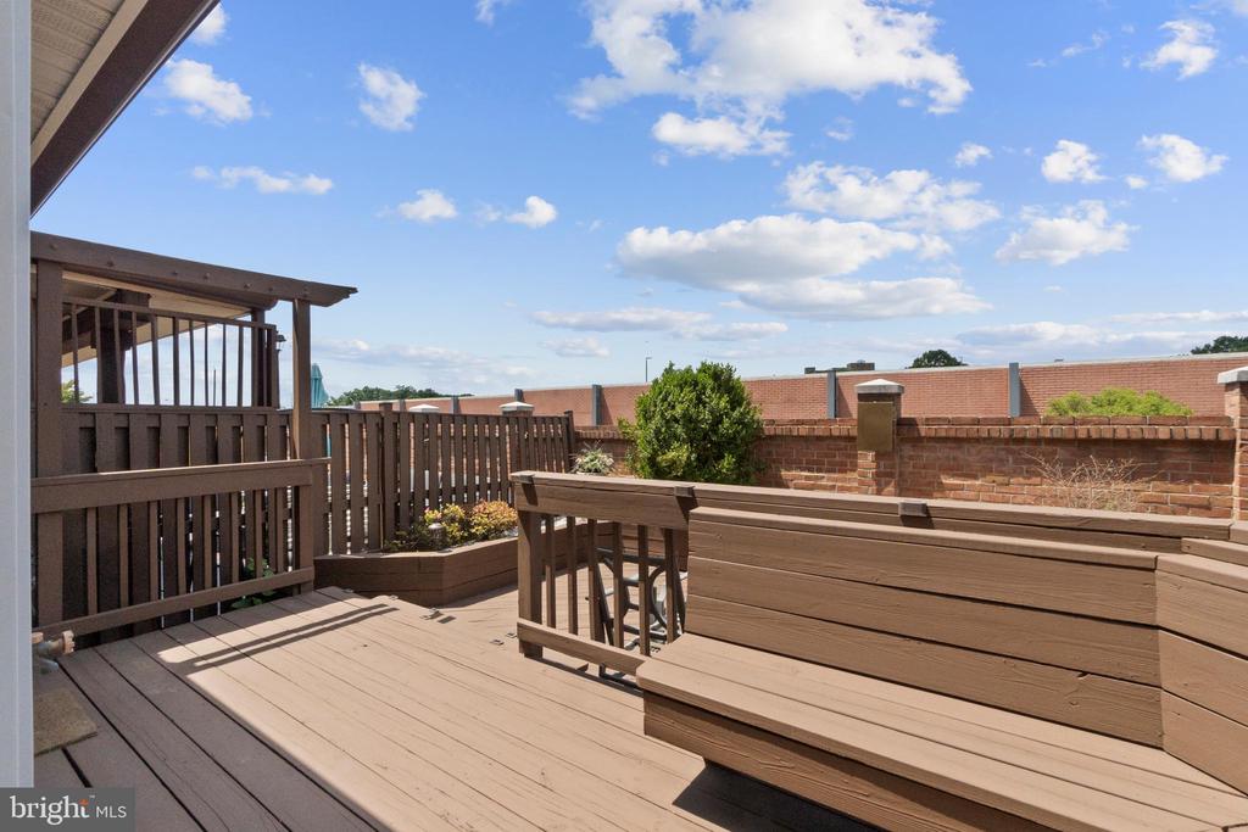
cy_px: 416
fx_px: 520
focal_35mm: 15
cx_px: 624
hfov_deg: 100.4
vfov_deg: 77.3
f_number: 14
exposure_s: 1/800
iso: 800
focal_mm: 10
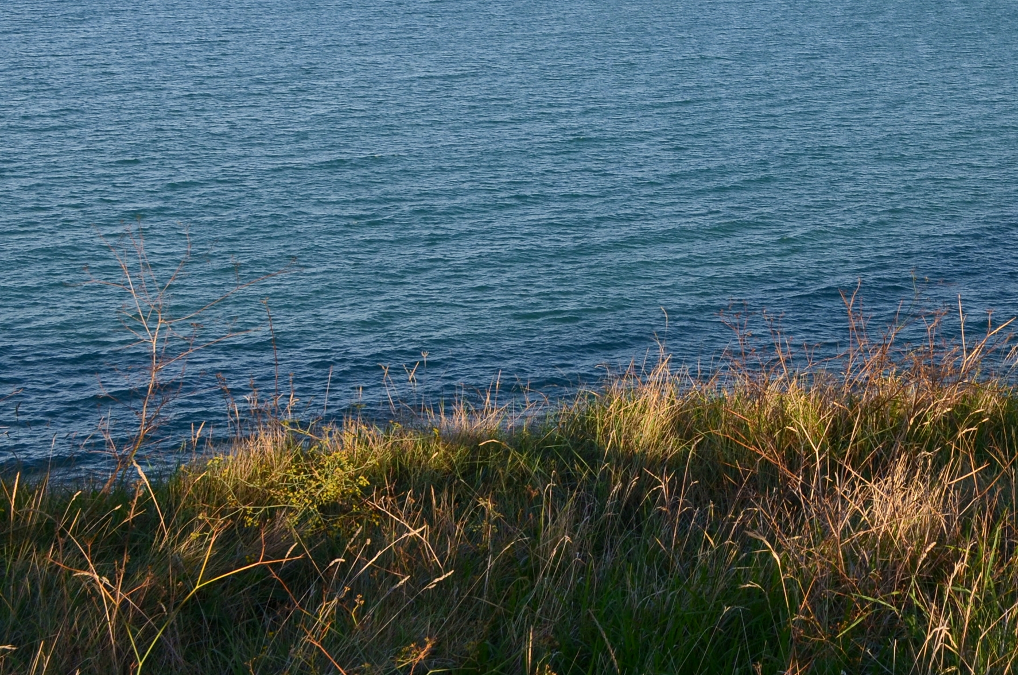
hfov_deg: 26.0
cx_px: 954
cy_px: 19
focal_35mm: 75
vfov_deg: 17.7
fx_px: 2116
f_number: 10
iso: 220
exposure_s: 1/250
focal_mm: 24
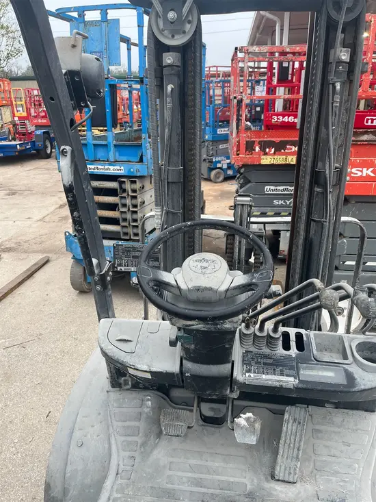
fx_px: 376
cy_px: 251
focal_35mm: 26
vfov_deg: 67.3
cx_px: 188
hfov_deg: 53.1
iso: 64
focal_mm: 5.1
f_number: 1.6
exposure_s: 1/122
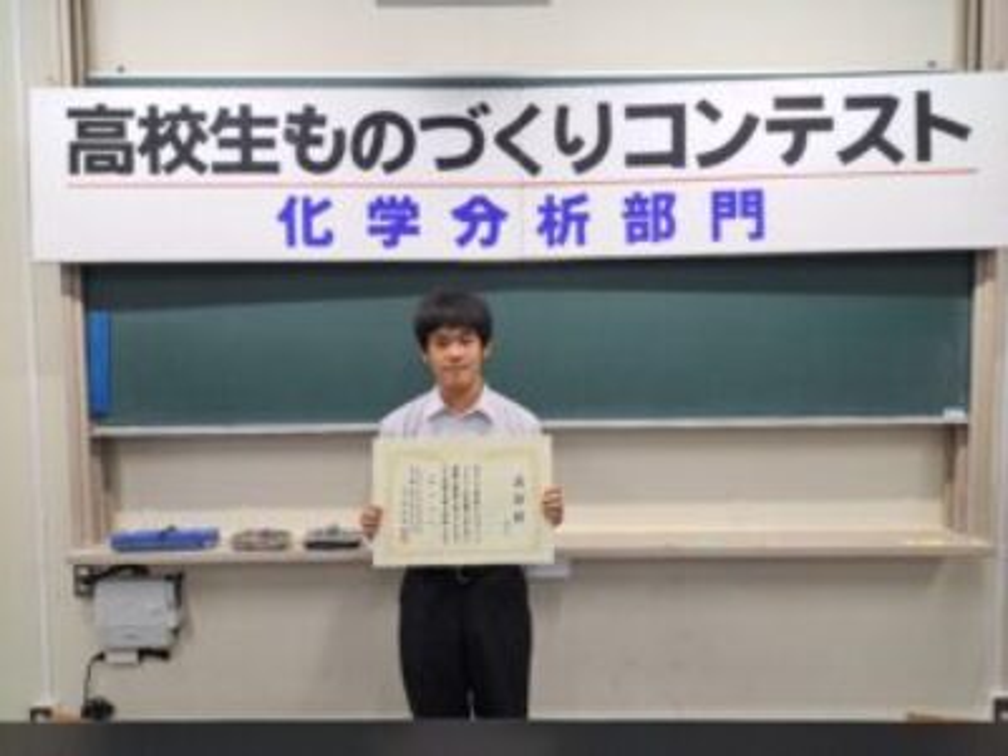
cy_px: 378
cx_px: 504
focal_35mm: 24
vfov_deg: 56.8
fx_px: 699
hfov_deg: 71.6
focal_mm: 5.23
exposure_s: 1/50
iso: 50
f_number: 1.8
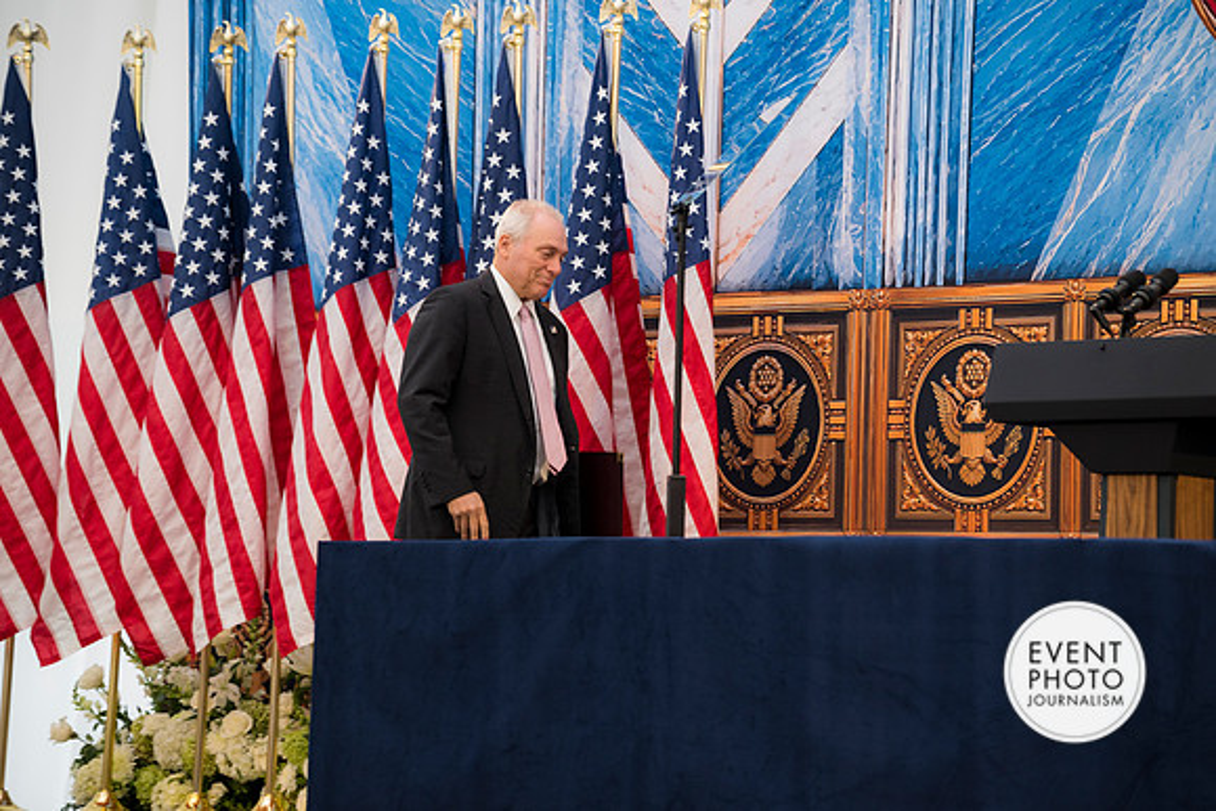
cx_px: 608
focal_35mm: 139
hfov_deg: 14.8
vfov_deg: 9.9
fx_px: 4696
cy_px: 406
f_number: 4
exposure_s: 1/160
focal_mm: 139
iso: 800
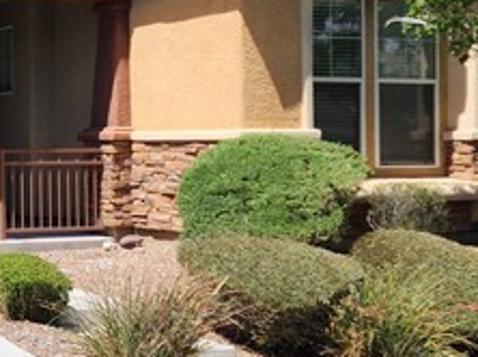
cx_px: -78
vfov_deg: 17.7
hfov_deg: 22.0
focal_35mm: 83
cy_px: 116
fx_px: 1145
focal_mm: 6.4
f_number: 1.8
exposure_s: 1/1132
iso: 12
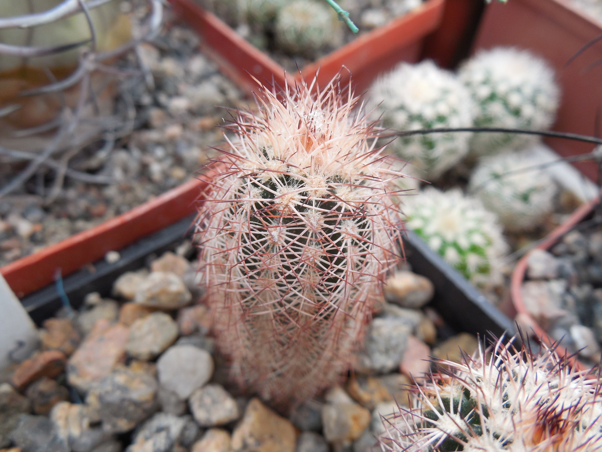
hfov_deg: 58.4
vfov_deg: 45.4
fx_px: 539
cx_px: 301
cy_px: 226
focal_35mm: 31
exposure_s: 1/60
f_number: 3.6
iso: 125
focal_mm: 5.6
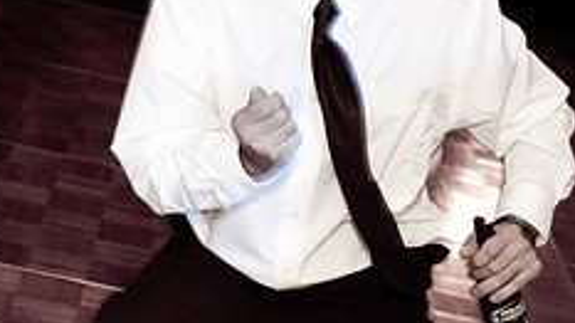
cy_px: 68
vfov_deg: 10.0
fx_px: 1849
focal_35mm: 121
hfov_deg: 17.7
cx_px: 323
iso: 1600
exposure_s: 1/60
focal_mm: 31
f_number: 2.8
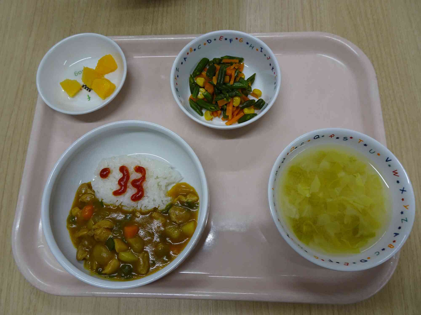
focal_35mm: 24
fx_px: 292
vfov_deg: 56.8
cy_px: 158
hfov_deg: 71.6
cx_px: 210
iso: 80
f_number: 3.5
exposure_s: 1/50
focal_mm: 4.1
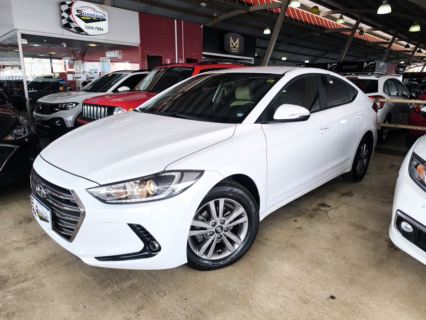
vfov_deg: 58.9
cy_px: 160
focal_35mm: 23
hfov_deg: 73.9
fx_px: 283
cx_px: 213
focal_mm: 6.14
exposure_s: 1/120
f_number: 1.65
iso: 125
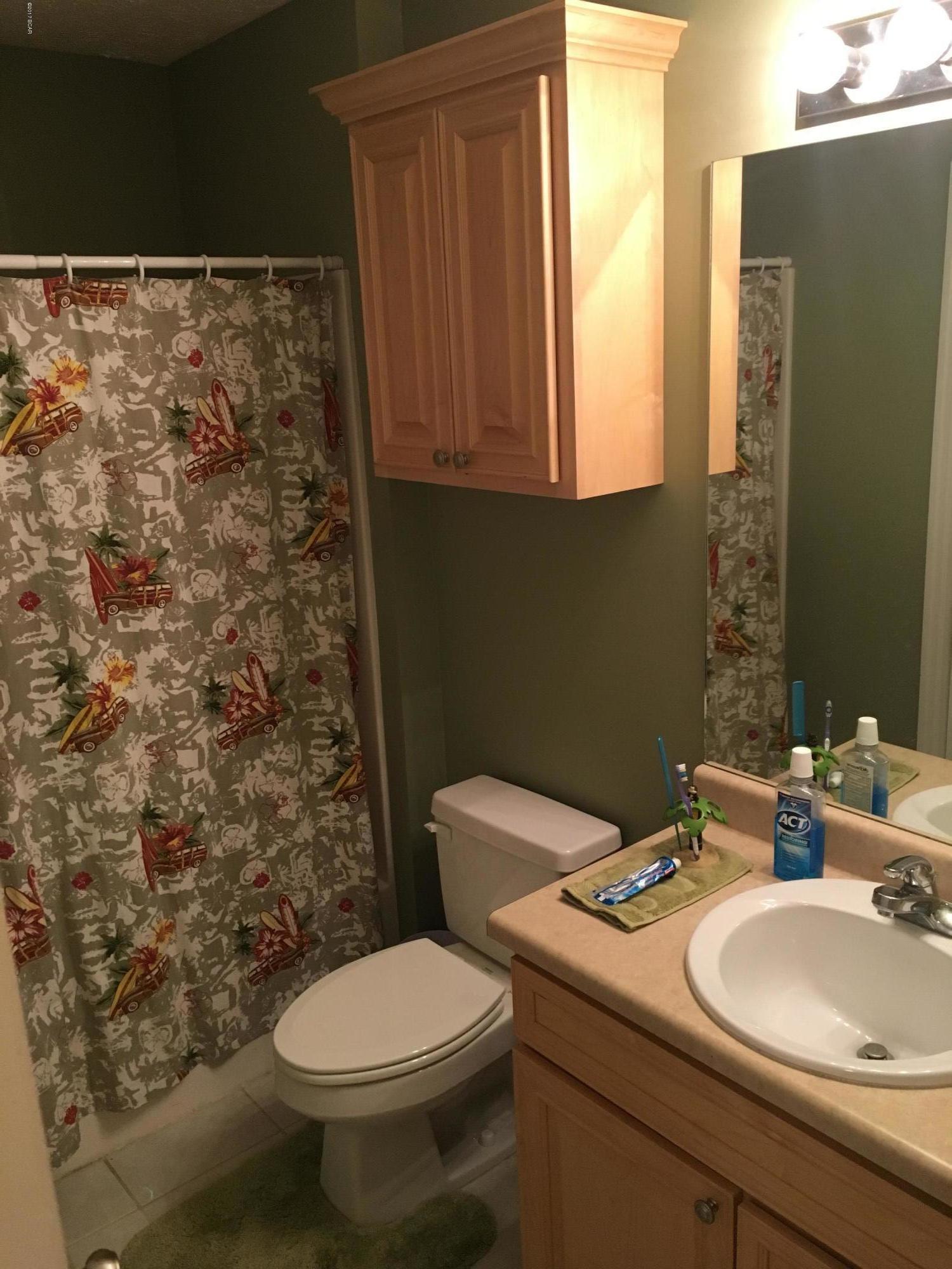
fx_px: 1063
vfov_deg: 61.7
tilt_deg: -15.0
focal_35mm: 29
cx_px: 476
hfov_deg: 48.2
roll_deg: +3.3
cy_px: 634
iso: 160
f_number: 2.2
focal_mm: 4.15
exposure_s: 1/30
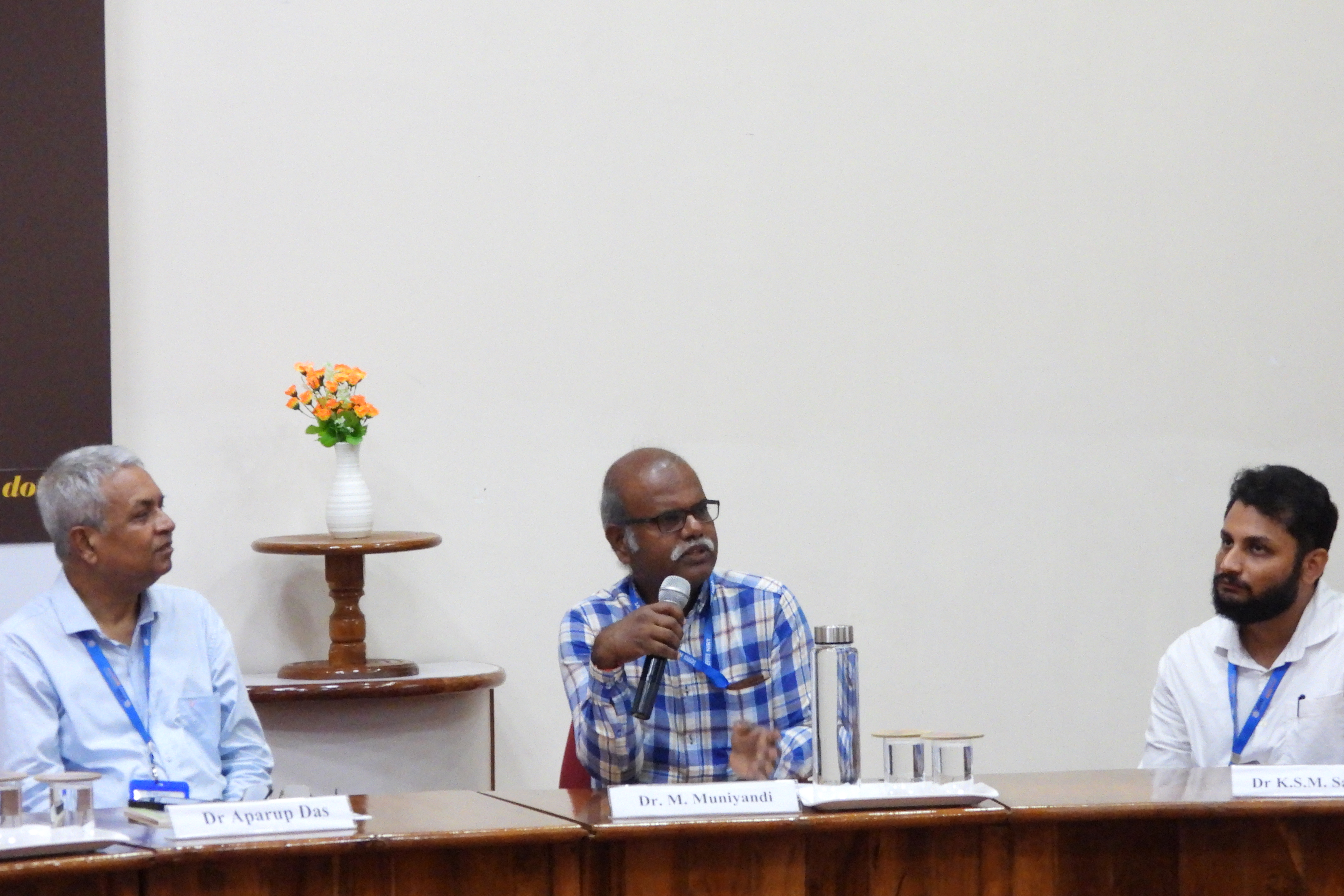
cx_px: 695
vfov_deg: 10.7
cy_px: 383
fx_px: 4778
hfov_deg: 16.0
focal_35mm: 128
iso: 1250
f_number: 4
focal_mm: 20.5
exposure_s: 1/30
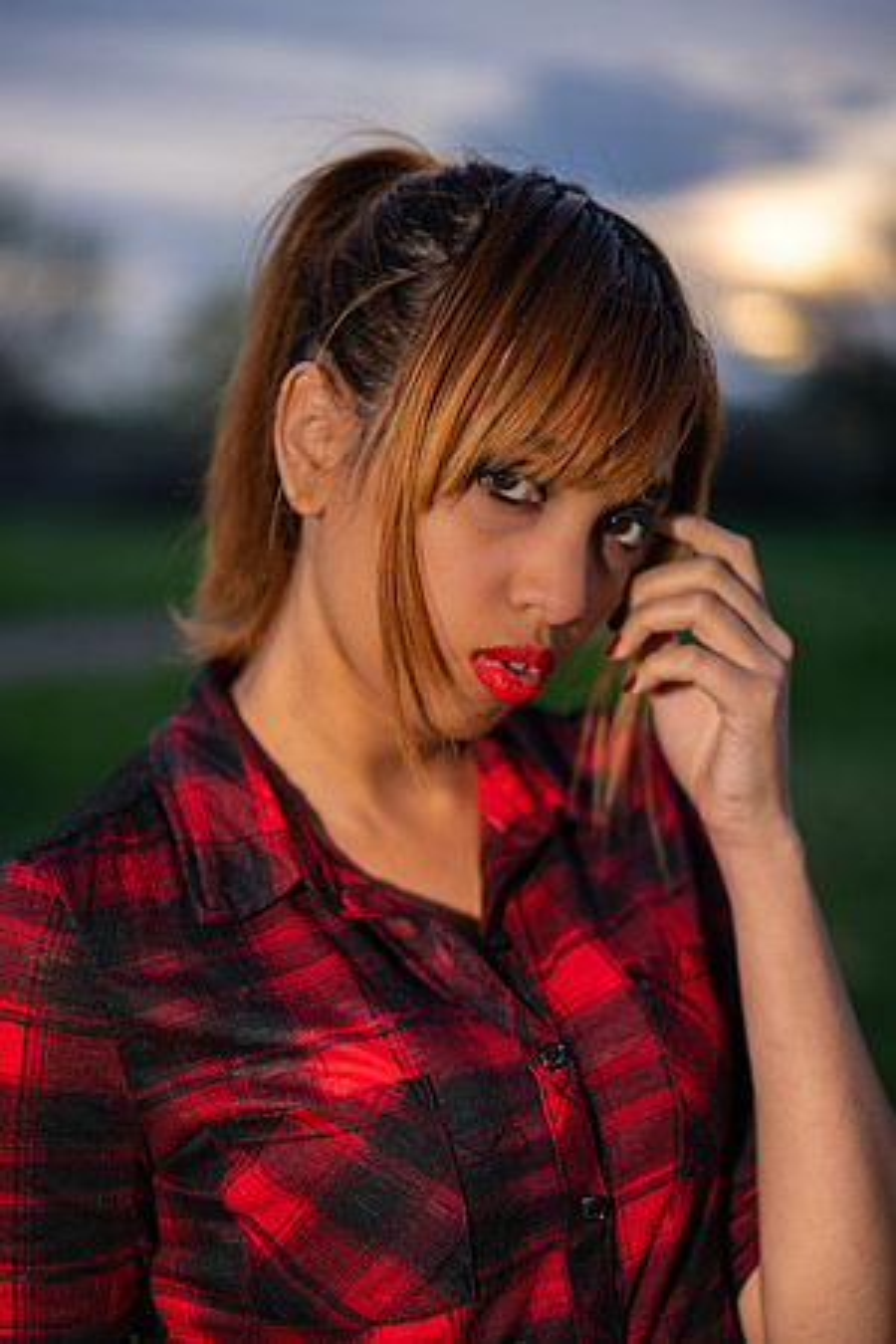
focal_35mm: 55
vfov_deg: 36.2
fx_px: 2053
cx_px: 448
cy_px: 672
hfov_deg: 24.6
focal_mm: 55
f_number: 1.8
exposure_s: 1/800
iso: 160
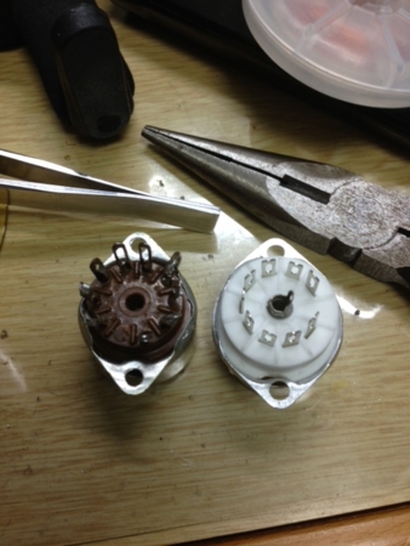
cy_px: 273
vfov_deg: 55.3
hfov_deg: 43.0
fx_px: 521
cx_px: 205
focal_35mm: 33
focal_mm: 4.13
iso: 50
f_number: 2.4
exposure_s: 1/30
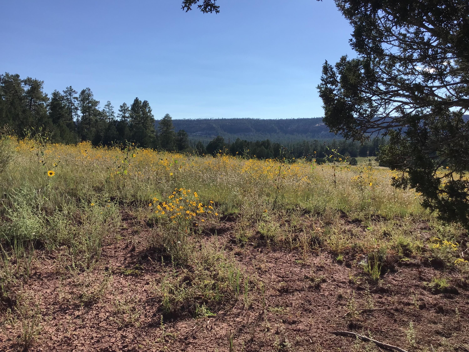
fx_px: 420
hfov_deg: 58.4
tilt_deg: -5.2
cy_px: 176
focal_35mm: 31
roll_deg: -0.2
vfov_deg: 45.4
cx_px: 234
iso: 25
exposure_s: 1/1664
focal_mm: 3.3
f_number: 2.4
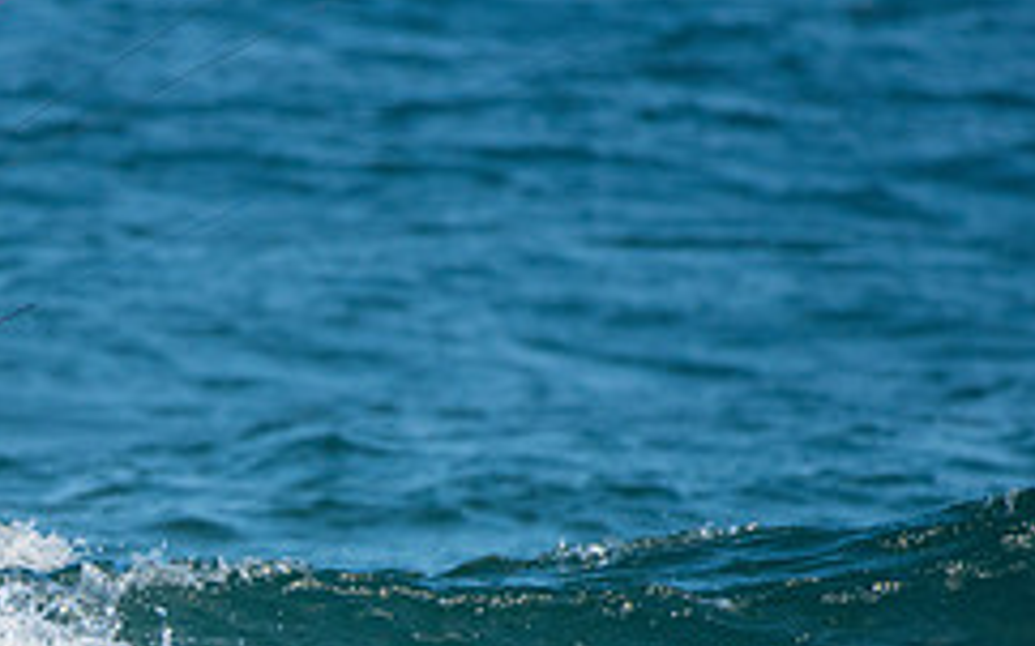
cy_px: 824
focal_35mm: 1223
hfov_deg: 1.7
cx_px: -9
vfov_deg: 1.1
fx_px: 34481
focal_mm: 500
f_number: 5.6
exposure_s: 1/4000
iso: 500
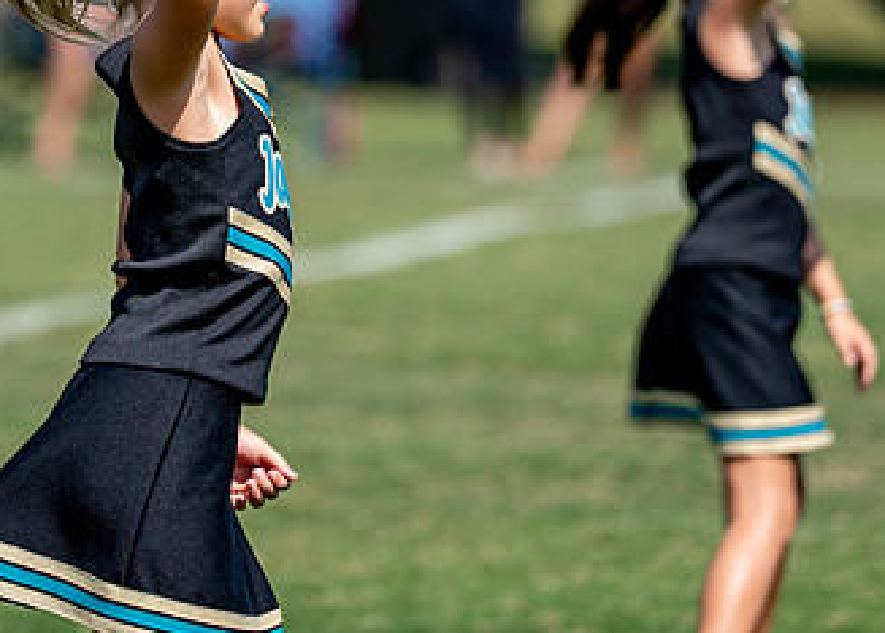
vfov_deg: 3.7
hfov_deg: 5.2
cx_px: 286
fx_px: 9809
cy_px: 10
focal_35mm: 390
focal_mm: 175
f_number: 2.8
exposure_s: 1/2500
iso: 100
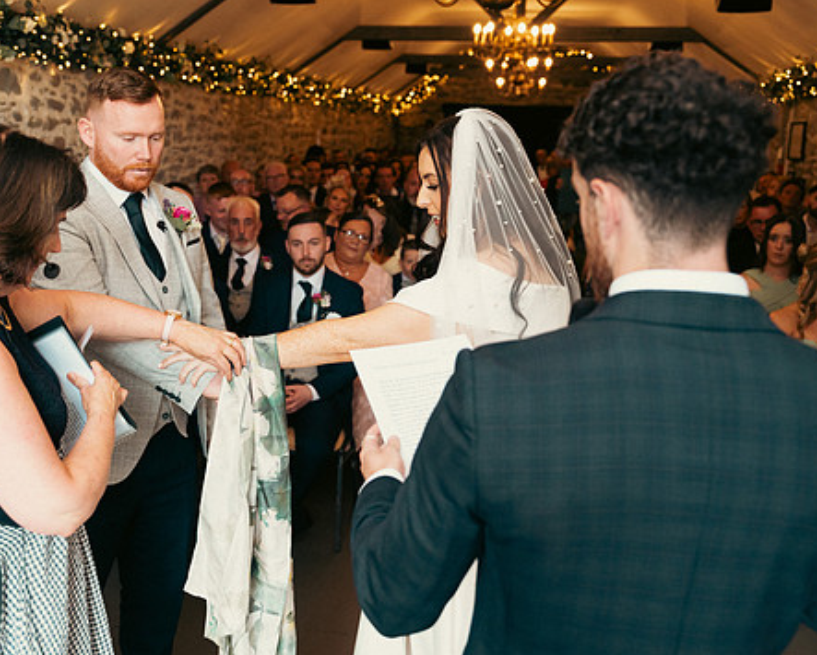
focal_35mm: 43
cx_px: 315
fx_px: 1040
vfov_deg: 34.9
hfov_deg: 42.6
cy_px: 324
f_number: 3.5
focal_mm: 35
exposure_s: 1/160
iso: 1250
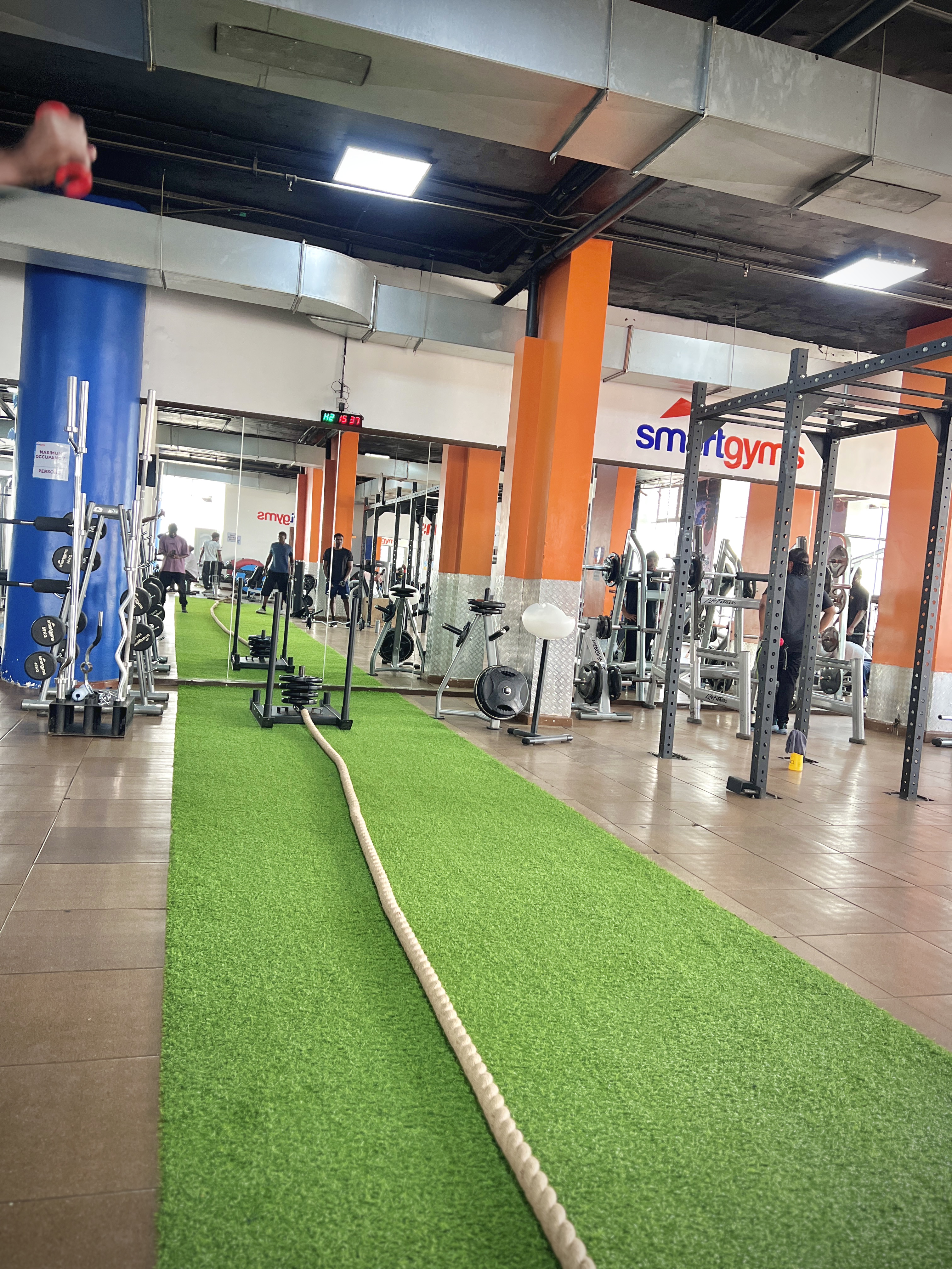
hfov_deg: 53.1
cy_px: 634
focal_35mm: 26
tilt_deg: -2.7
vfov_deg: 67.3
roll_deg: -4.7
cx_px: 476
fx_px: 953
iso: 250
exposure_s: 1/60
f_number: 1.5
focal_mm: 5.7
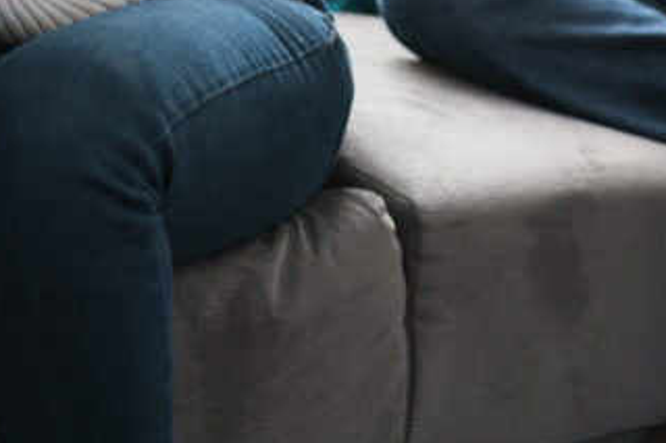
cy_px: -255
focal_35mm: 112
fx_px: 2071
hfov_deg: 18.3
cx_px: 356
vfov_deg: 11.6
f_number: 1.8
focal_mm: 35
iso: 320
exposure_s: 1/160
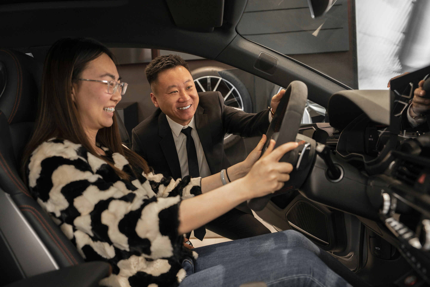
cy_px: 144
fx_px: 346
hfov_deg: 63.7
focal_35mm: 29
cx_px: 215
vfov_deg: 45.0
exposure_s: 1/320
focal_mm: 29
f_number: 2.8
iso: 800
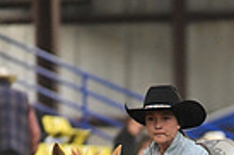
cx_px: 184
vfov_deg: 1.7
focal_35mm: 785
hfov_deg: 2.6
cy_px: 319
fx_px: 5096
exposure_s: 1/640
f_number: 2.8
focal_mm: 185
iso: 5000
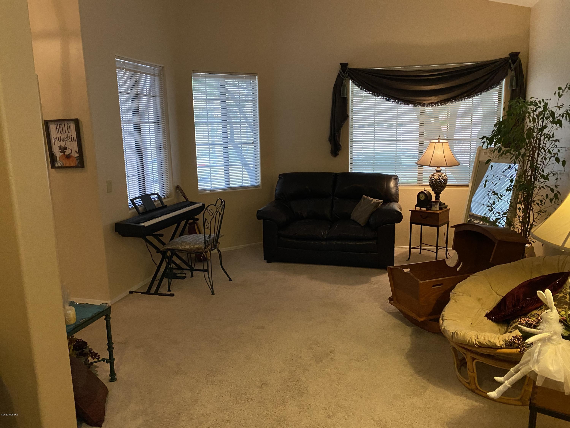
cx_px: 285
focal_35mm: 26
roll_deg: +1.3
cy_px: 214
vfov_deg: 53.1
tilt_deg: -12.3
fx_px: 428
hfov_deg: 67.3
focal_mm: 4.25
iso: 400
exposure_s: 1/60
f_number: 1.8
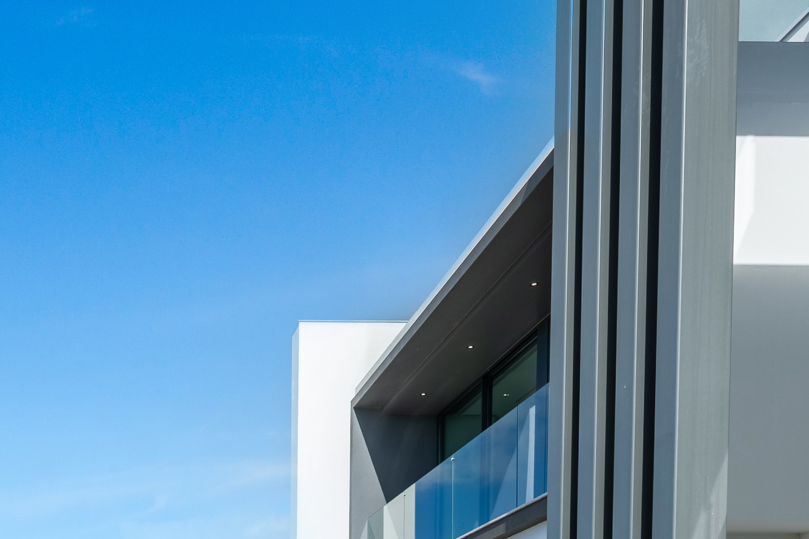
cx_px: 131
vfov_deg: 29.8
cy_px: 674
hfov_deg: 48.2
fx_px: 831
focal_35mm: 37
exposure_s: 1/8000
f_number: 8
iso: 320
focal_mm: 14
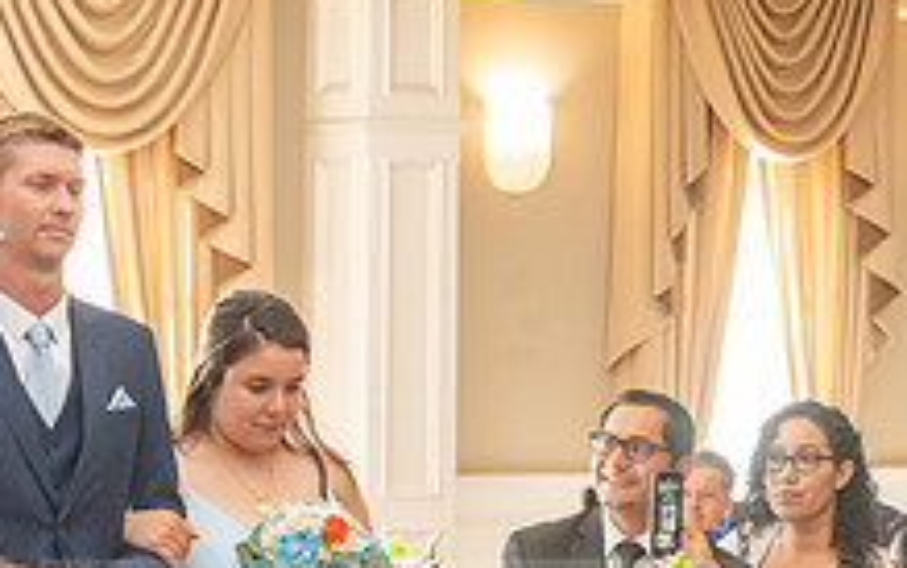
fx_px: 4673
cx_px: 402
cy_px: 657
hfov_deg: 11.1
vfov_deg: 6.9
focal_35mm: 189
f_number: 4.5
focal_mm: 70
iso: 1250
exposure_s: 1/200
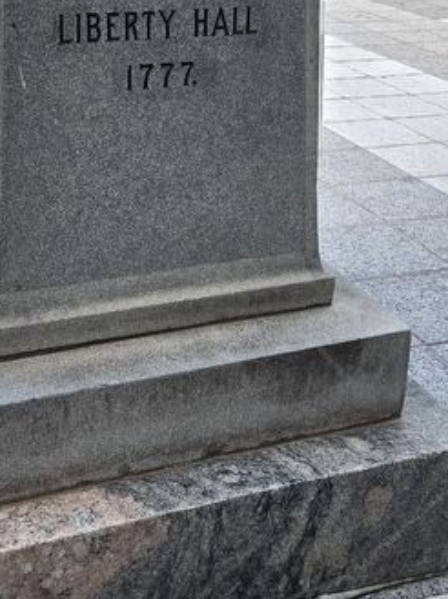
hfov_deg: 25.9
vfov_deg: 33.6
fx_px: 968
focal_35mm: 56
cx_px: 151
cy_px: 137
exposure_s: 1/180
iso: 40
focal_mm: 5.4
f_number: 1.8
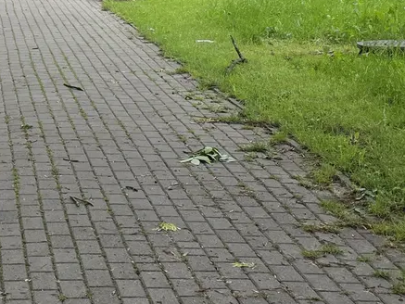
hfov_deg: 18.8
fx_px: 1182
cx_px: -27
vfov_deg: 14.1
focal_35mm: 101
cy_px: -84
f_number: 1.7
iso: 100
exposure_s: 1/180
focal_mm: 6.3
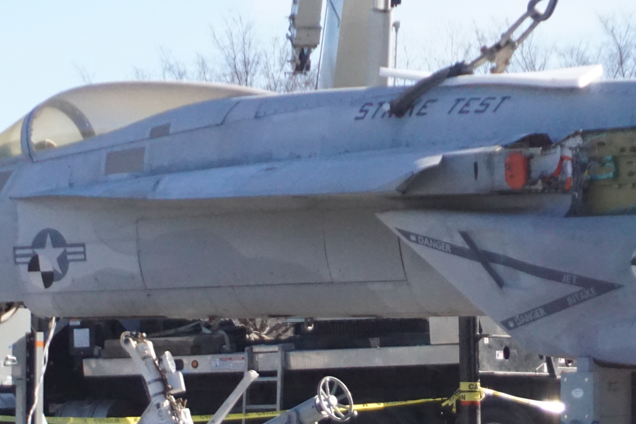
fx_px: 2105
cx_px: 500
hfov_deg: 17.1
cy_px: 370
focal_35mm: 119
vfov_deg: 11.4
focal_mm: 35
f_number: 6.3
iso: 3200
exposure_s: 1/8000
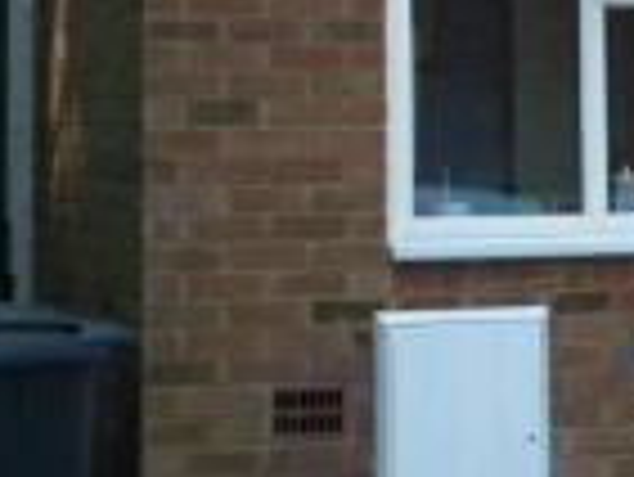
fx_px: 2493
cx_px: 465
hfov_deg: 14.4
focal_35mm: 136
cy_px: -254
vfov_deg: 10.5
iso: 80
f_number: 2.8
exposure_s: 1/320
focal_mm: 5.5
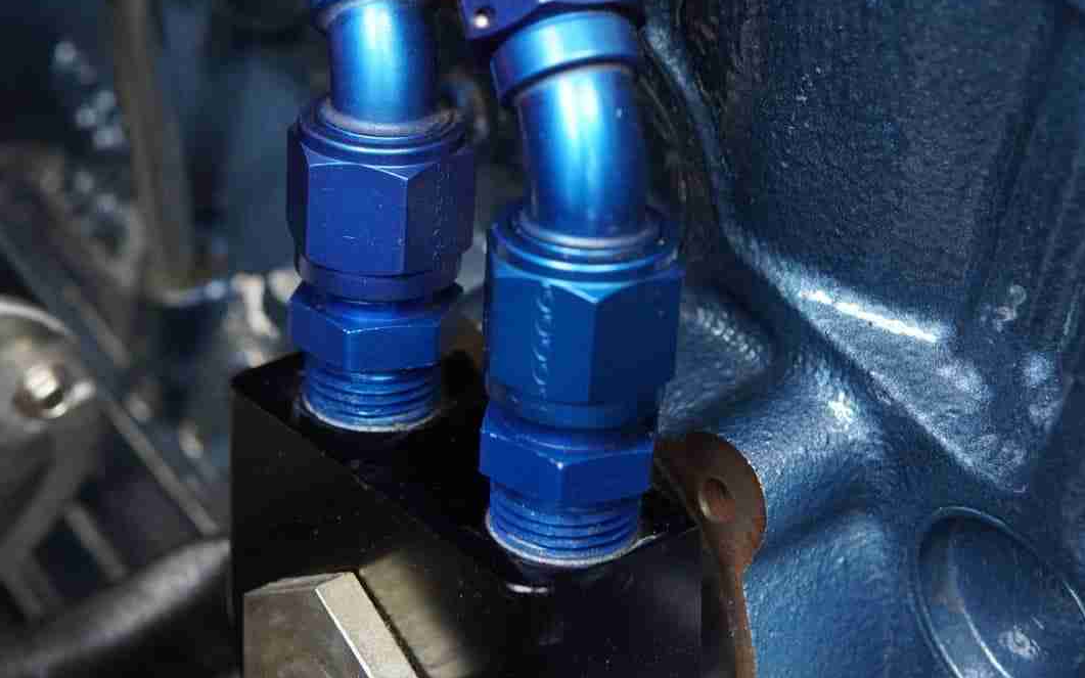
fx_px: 2070
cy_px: 168
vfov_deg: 18.5
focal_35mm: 70
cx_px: 516
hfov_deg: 29.4
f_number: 4
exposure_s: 1/60
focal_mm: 30
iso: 1600
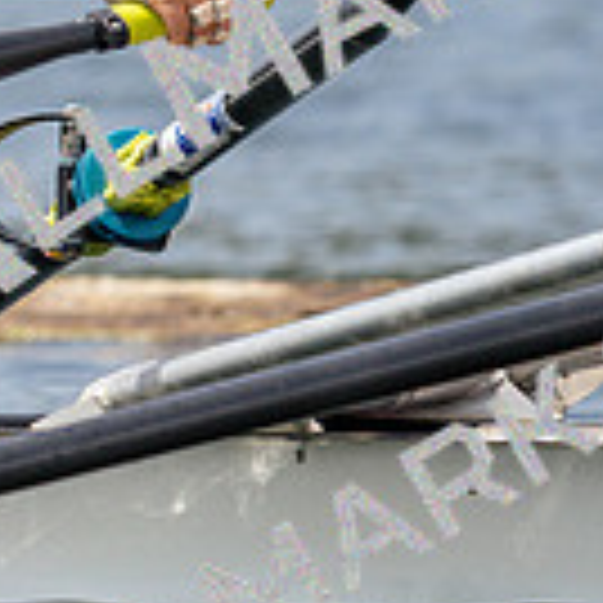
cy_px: -47
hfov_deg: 1.3
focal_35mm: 1301
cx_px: -531
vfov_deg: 1.3
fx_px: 25640
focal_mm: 353
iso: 250
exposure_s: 1/1600
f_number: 6.3
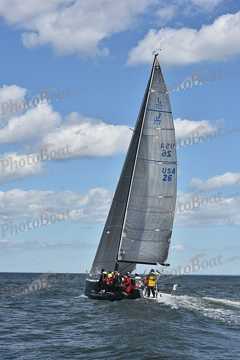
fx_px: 849
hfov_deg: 16.1
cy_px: 180
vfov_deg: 23.9
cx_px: 120
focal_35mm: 85
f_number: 9
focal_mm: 85
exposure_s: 1/1000
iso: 320
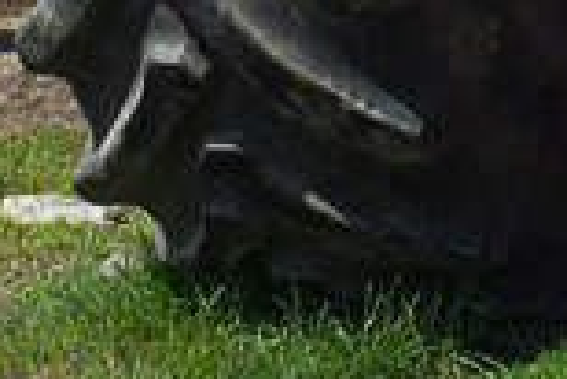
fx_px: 4602
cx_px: 1303
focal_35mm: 292
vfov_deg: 4.4
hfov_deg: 6.7
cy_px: -946
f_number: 7.1
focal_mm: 25
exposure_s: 1/1000
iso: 200
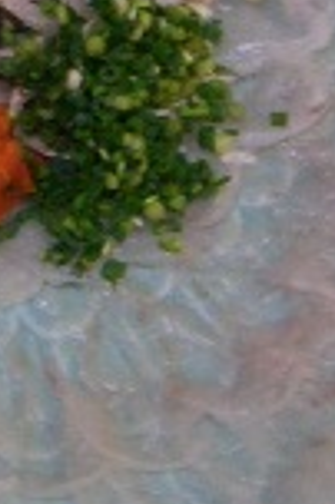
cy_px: -27
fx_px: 2210
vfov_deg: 12.8
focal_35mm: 158
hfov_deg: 8.5
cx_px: -126
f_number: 4
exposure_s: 1/10
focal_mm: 4.8
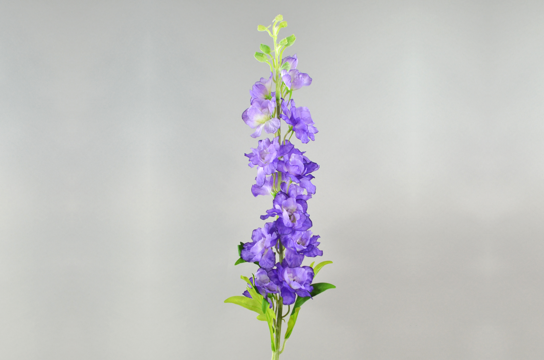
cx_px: 272
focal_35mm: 33
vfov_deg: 39.8
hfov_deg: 57.3
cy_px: 180
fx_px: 498
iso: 400
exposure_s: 1/100
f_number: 5.6
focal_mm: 22
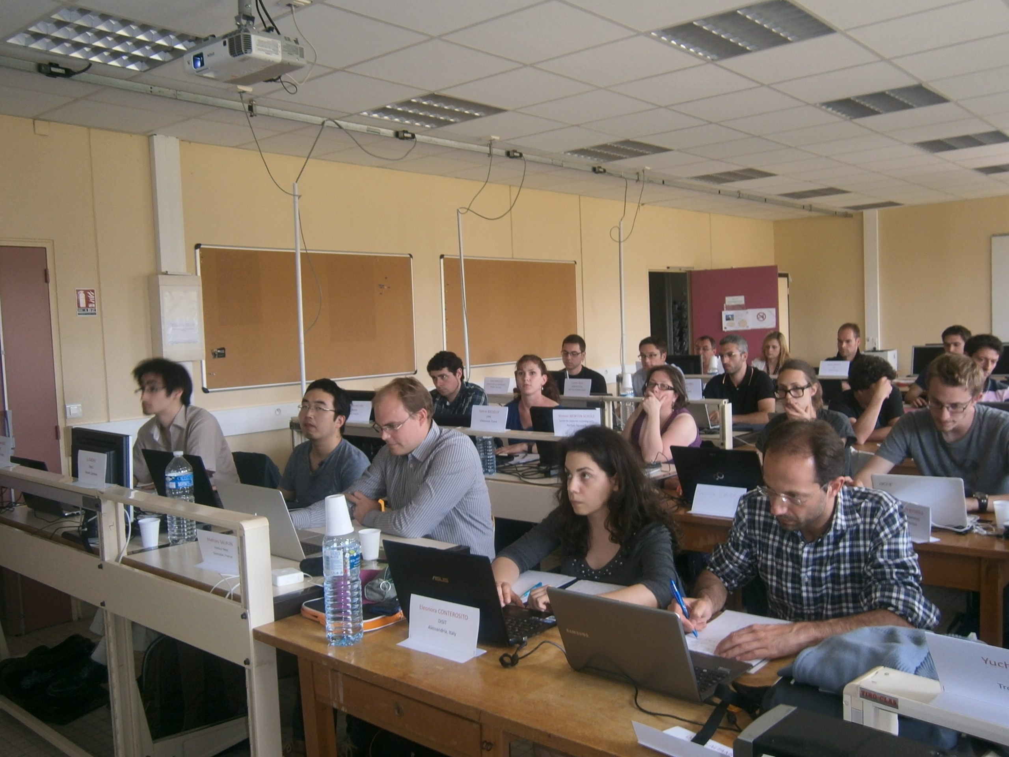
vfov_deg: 45.4
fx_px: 904
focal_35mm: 31
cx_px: 504
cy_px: 378
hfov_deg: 58.4
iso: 80
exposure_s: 1/30
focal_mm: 5.5
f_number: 2.9
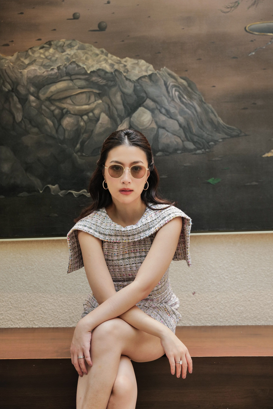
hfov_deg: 29.9
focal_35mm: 45
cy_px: 204
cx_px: 136
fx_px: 512
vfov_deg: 43.6
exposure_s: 1/125
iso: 800
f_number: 2.8
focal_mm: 45
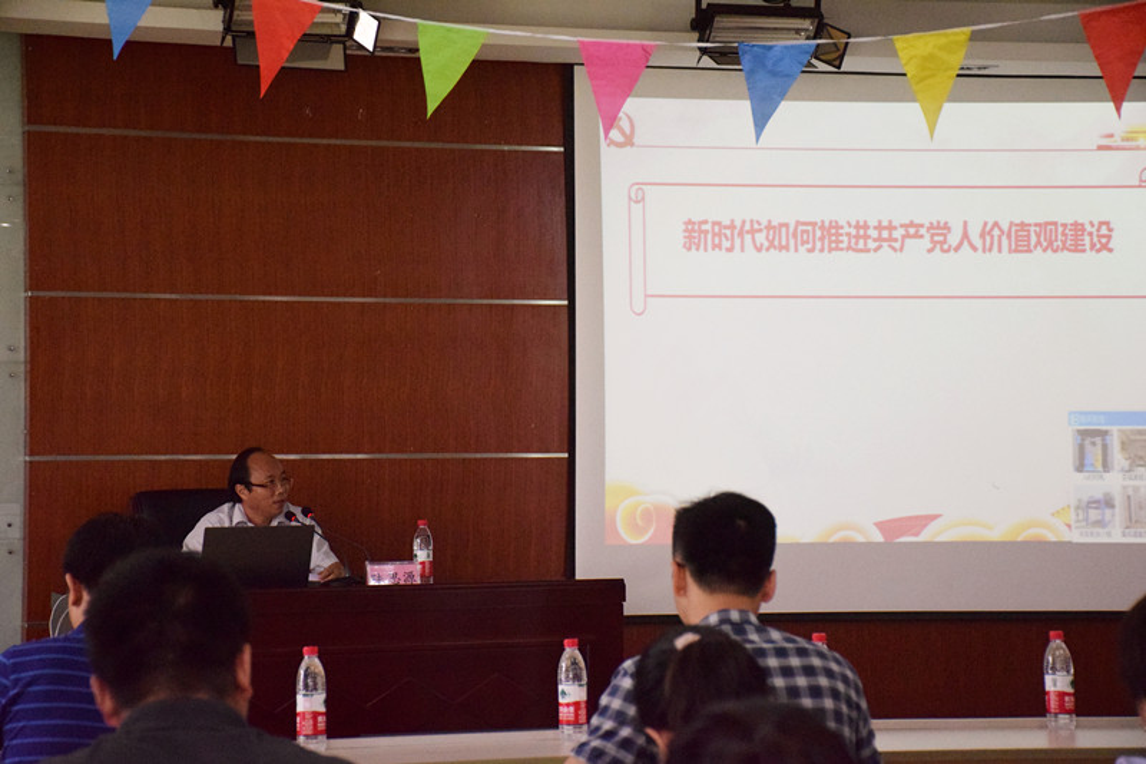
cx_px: 573
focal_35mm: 93
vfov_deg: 14.7
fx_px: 2960
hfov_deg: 21.9
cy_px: 382
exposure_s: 1/640
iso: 6400
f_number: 5
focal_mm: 62
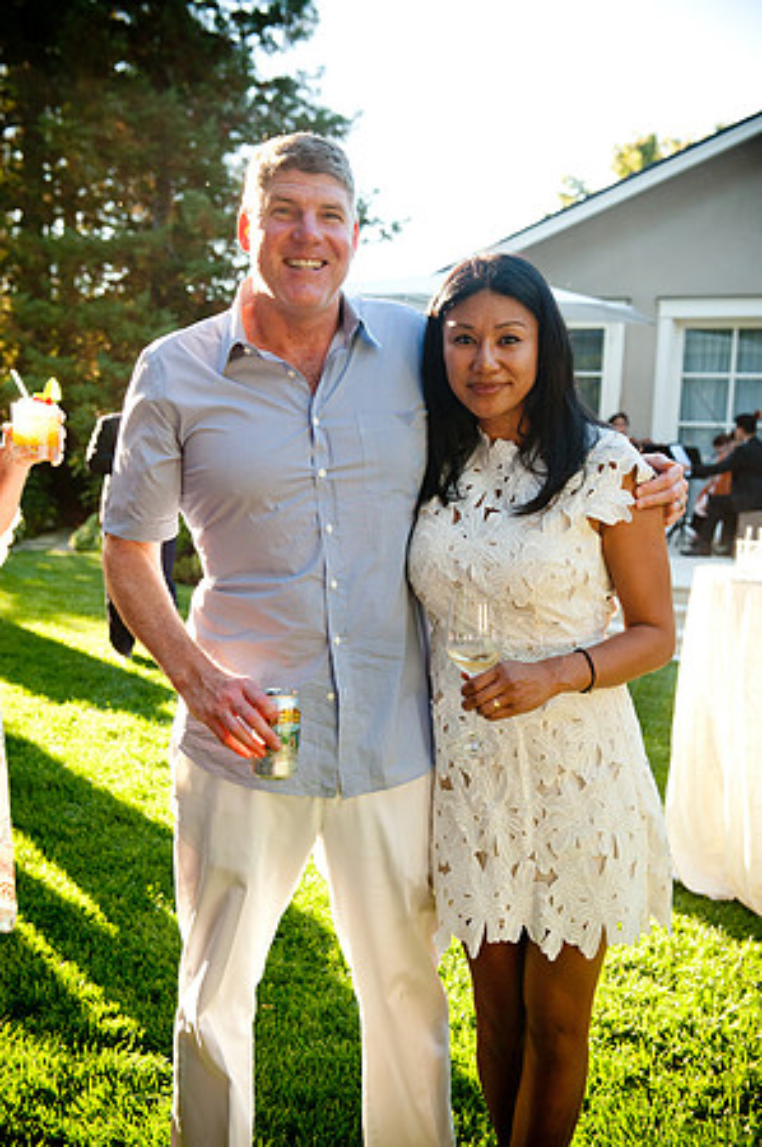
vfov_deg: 43.6
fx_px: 1432
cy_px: 574
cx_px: 381
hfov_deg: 29.8
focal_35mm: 45
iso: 800
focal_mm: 45
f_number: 4
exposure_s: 1/1250
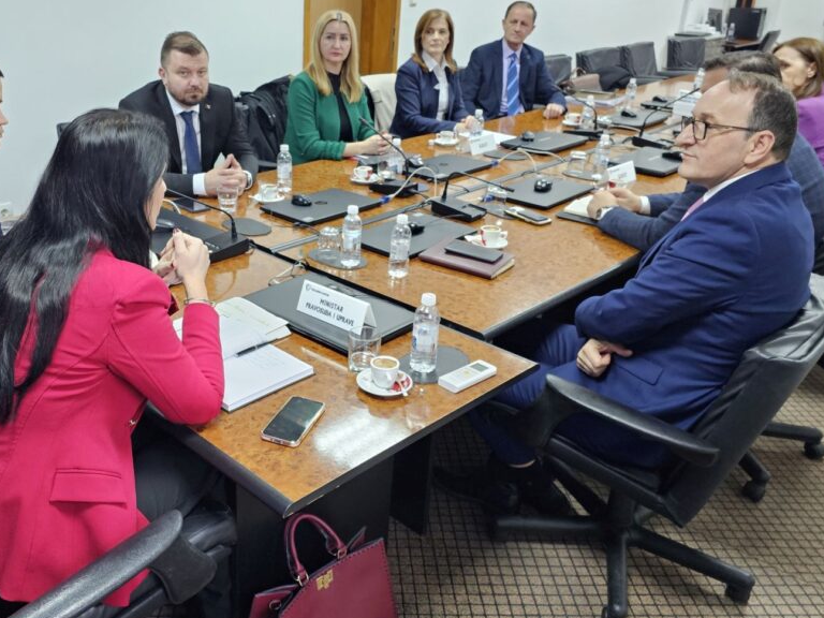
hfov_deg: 56.1
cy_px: 291
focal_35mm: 32
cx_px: 308
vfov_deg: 44.1
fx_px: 762
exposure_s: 1/100
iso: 800
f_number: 1.7
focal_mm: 6.3
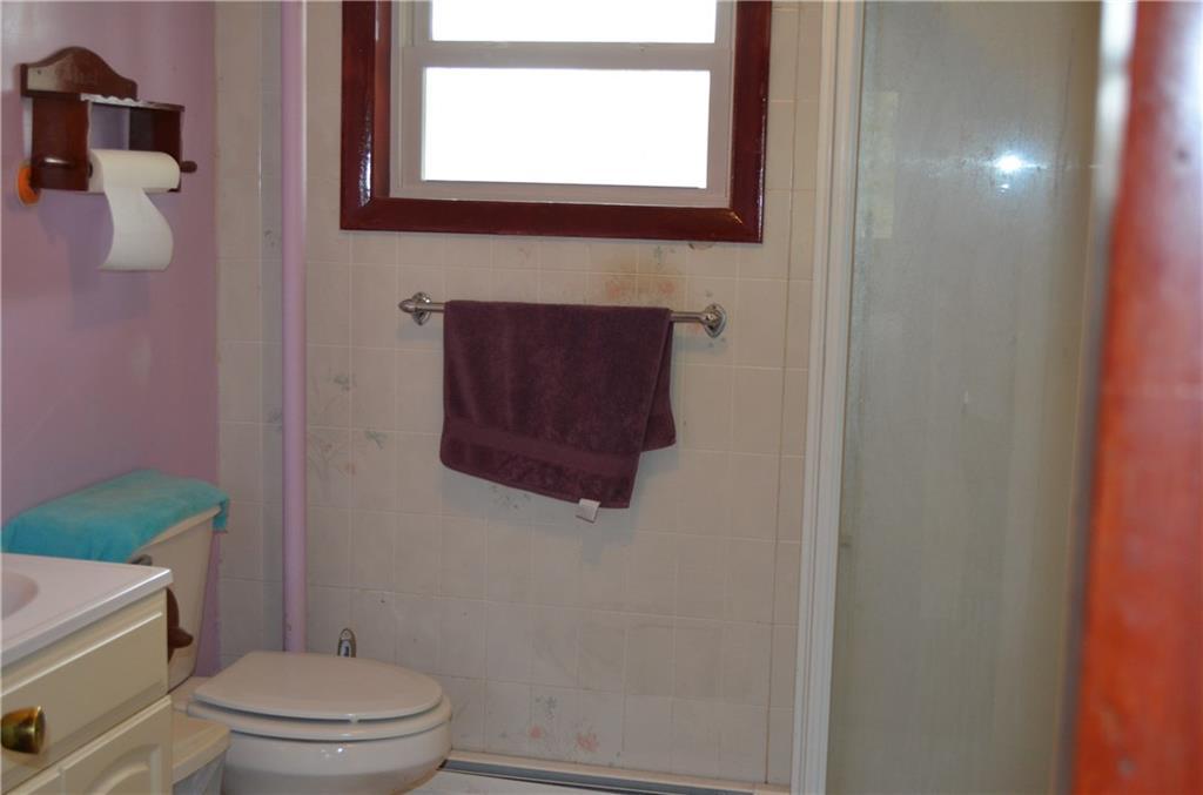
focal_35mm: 48
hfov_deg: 41.2
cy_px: 398
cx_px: 602
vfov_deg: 27.9
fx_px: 1600
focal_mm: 32
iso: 800
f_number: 4.8
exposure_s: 1/60
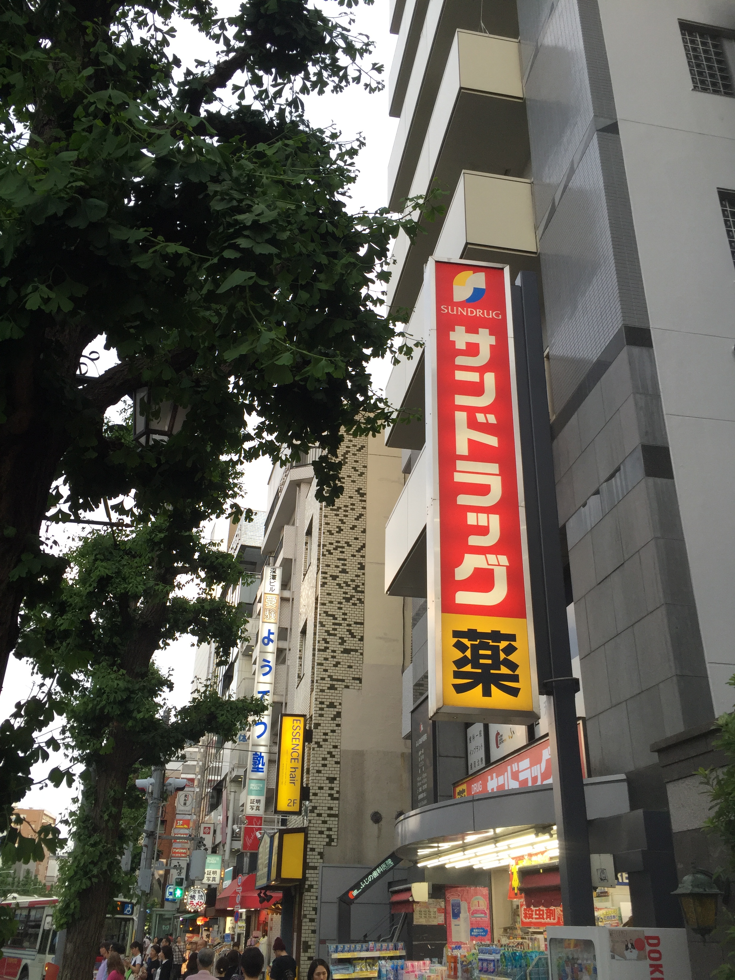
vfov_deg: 61.7
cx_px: 368
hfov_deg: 48.2
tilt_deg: +26.9
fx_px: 821
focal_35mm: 29
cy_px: 490
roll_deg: -1.1
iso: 50
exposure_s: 1/120
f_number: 2.2
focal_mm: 4.15
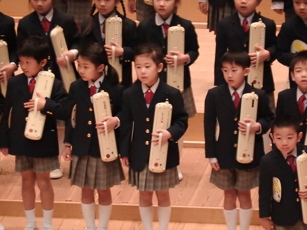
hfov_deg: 3.1
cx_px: 154
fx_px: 5765
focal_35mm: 650
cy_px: 115
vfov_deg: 2.3
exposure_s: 1/10
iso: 1600
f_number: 5.6
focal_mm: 116.5
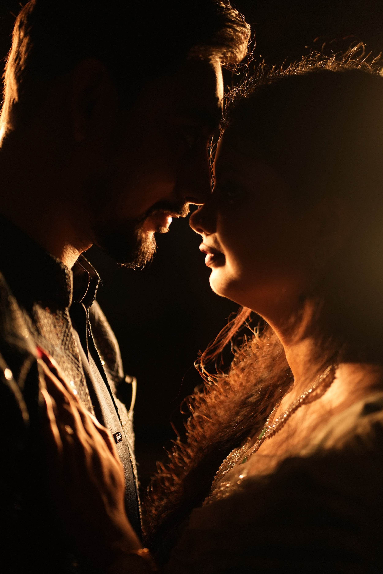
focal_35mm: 87
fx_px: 1388
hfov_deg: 15.7
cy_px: 292
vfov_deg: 23.4
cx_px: 189
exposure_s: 1/200
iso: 1000
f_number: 1.8
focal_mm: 85
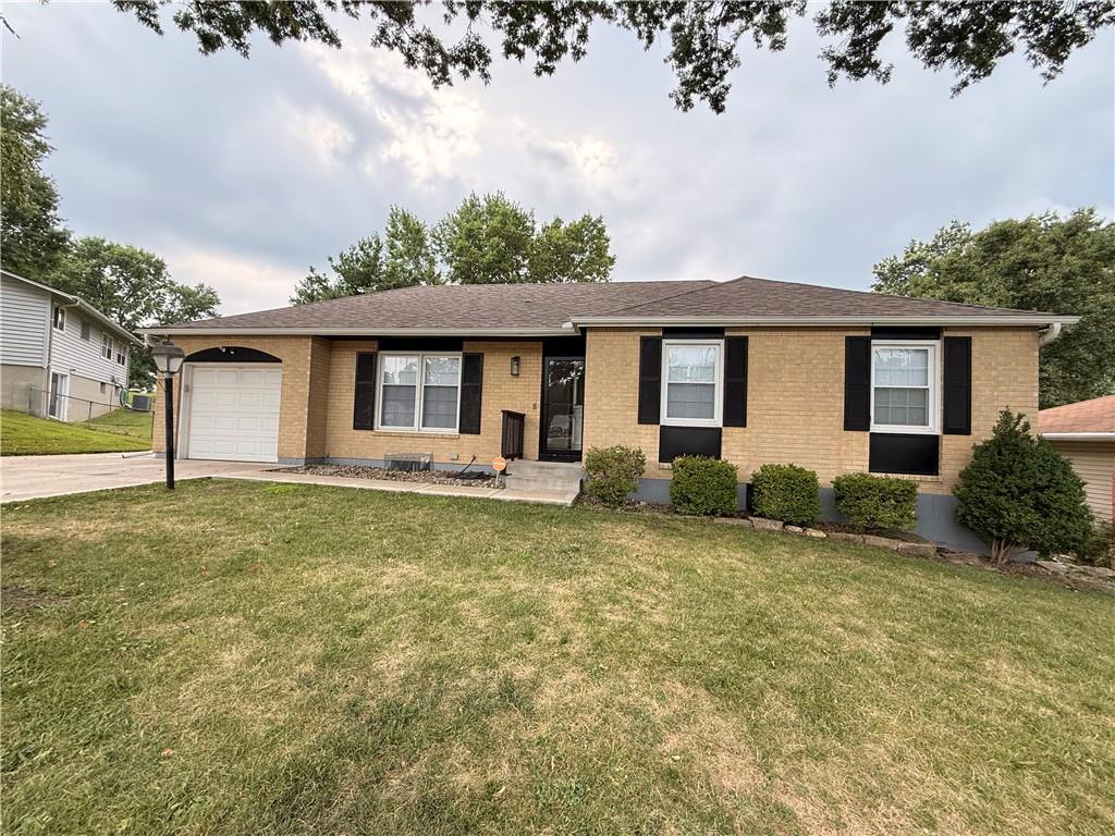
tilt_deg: +2.0
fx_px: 451
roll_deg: -1.9
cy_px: 418
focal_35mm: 14
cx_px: 558
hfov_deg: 102.1
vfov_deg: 85.7
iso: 64
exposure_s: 1/224
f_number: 2.2
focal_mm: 2.22
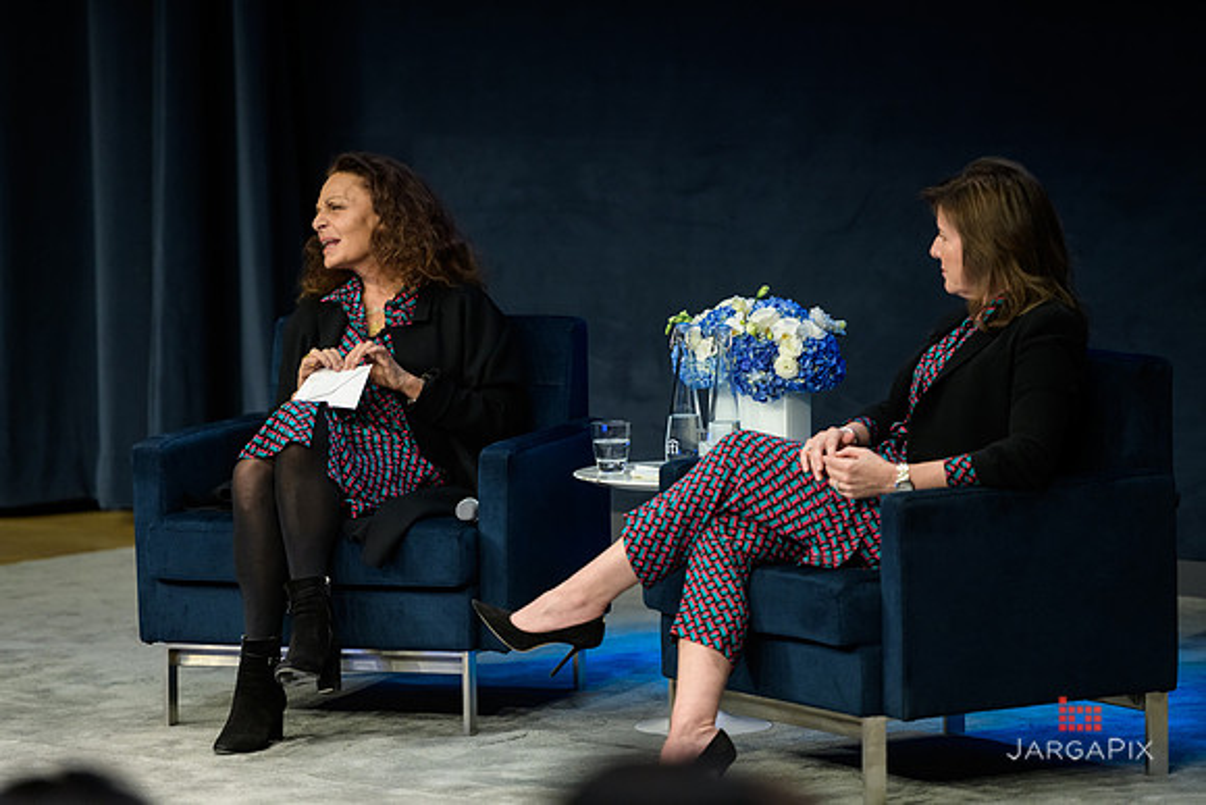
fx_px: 5864
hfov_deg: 11.7
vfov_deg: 7.9
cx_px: 603
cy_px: 402
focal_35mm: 175
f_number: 3.2
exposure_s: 1/200
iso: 1000
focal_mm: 175
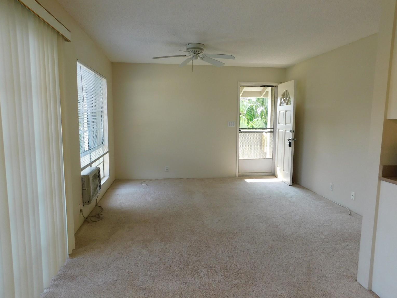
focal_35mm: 24
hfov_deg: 71.6
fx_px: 275
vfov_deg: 56.8
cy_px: 151
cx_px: 199
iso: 125
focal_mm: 4
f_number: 3
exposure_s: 1/100
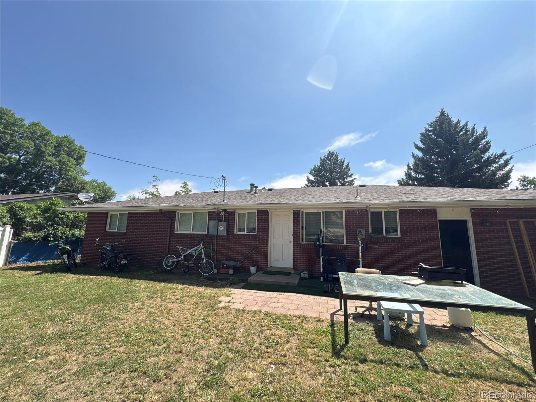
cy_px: 201
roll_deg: -0.5
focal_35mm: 14
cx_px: 268
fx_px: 217
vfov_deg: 85.7
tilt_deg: +8.2
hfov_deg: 102.1
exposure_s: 1/741
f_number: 2.2
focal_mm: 2.22
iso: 64
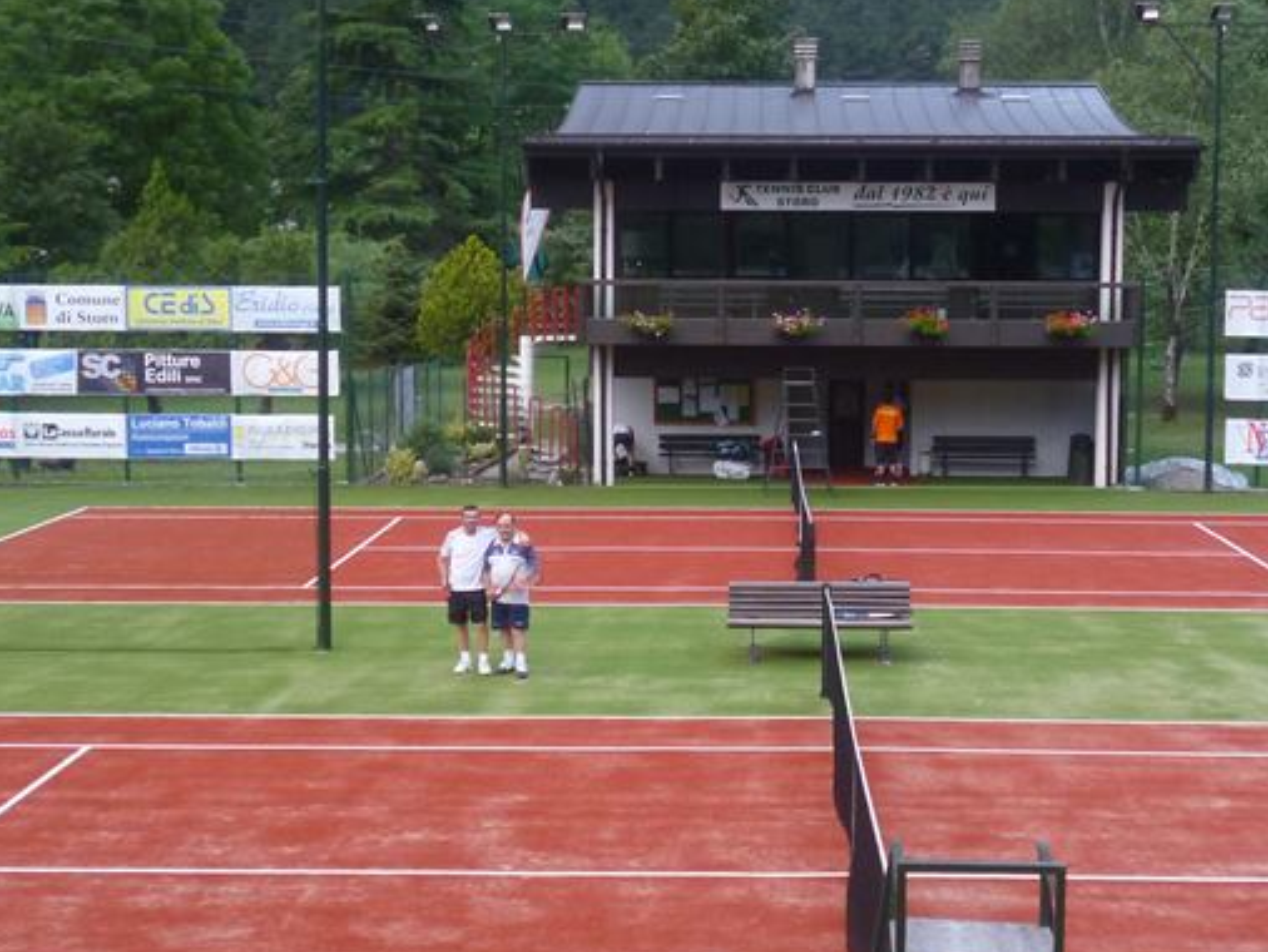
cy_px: 510
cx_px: 714
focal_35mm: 64
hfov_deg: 30.2
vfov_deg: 22.9
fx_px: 2345
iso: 250
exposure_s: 1/60
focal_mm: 6.4
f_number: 3.5
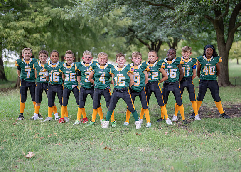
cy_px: 90
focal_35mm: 69
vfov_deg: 20.6
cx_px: 123
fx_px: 473
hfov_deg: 28.6
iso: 320
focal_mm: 50
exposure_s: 1/1000
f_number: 1.2
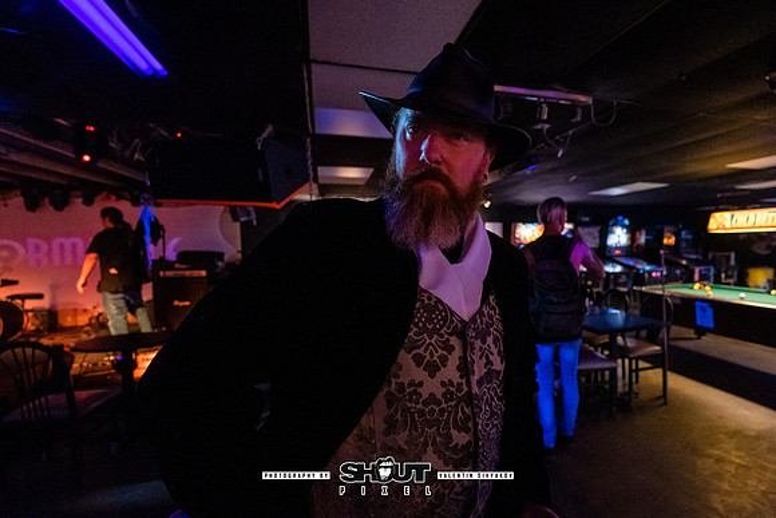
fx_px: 389
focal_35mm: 18
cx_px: 463
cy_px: 253
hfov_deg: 88.8
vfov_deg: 67.3
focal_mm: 14.6
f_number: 2.8
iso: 3200
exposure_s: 1/250
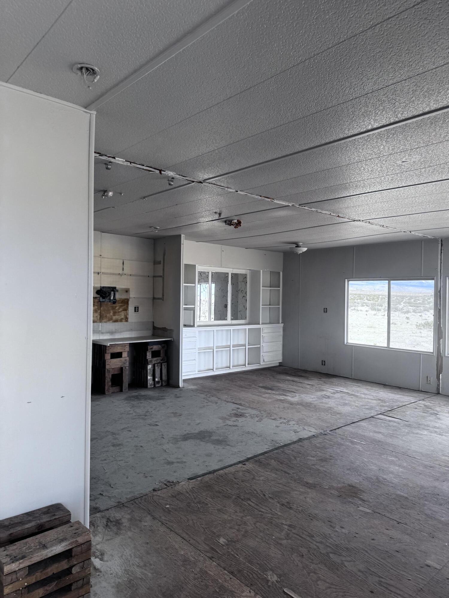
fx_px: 415
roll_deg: -1.7
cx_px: 224
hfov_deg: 56.8
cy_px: 299
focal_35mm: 24
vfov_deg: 71.6
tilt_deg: +2.6
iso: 80
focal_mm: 6.76
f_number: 1.78
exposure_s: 1/315
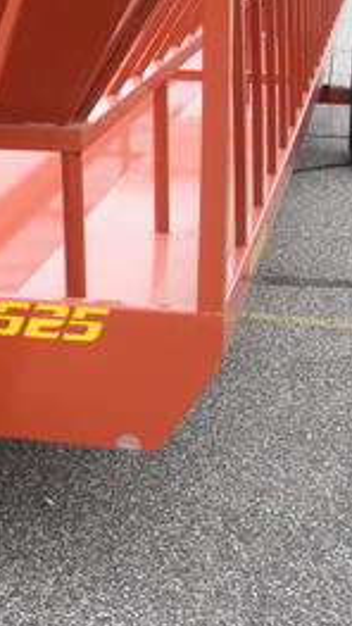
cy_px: 250
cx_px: -83
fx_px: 1344
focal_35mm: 81
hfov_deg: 14.4
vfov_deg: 26.2
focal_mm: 6.3
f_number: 3.5
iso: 87
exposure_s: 1/59.8
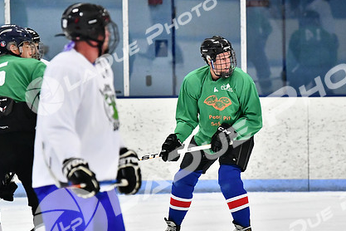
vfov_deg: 5.3
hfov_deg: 7.9
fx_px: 2505
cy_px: 139
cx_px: 217
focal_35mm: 261
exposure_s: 1/1600
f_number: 2.8
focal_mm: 125
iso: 6400
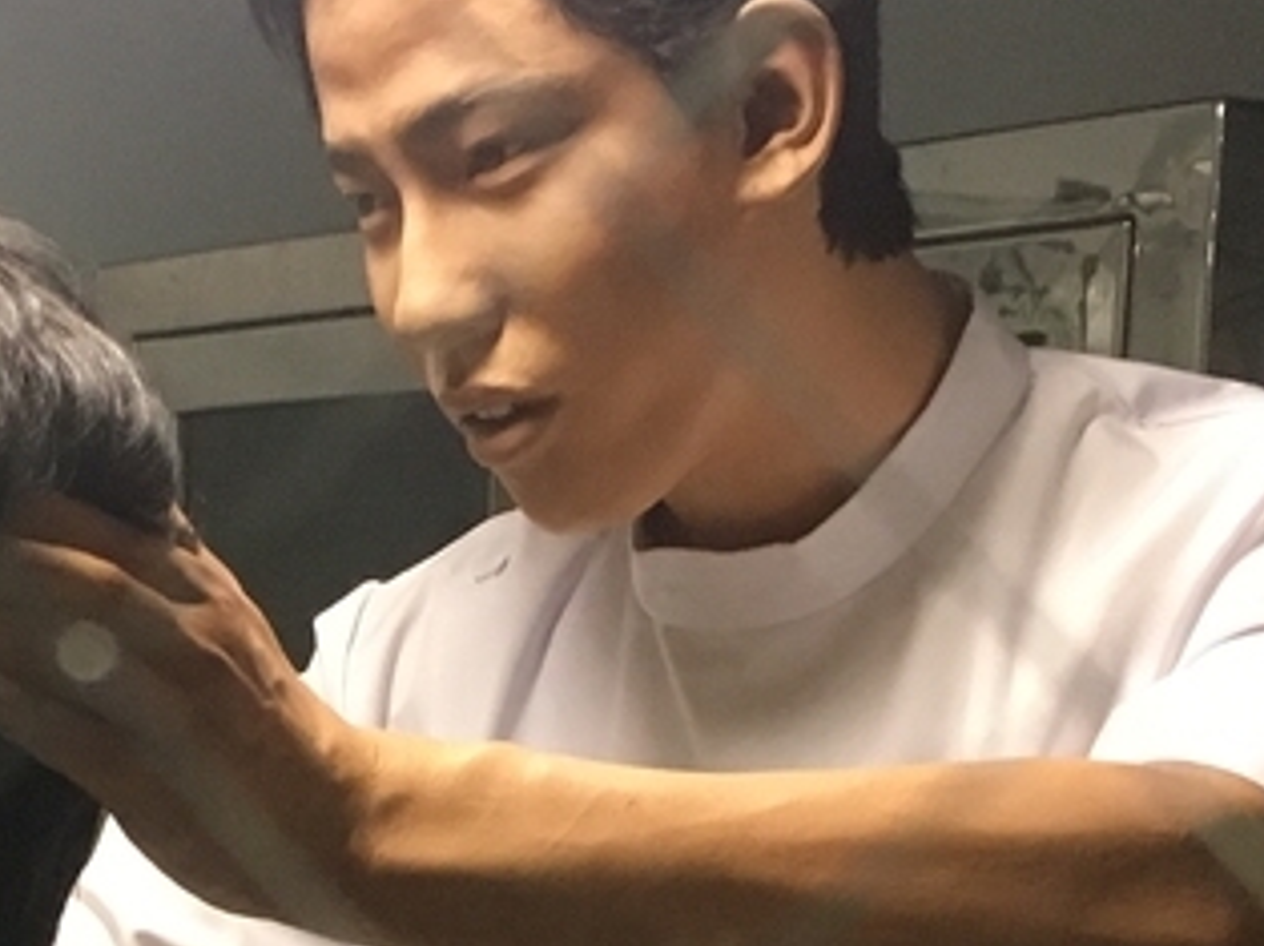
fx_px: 4050
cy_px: 1316
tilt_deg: -7.4
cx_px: -85
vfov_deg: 12.8
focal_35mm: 111
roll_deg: -1.1
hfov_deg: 17.2
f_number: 2.2
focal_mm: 4.15
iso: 160
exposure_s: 1/30
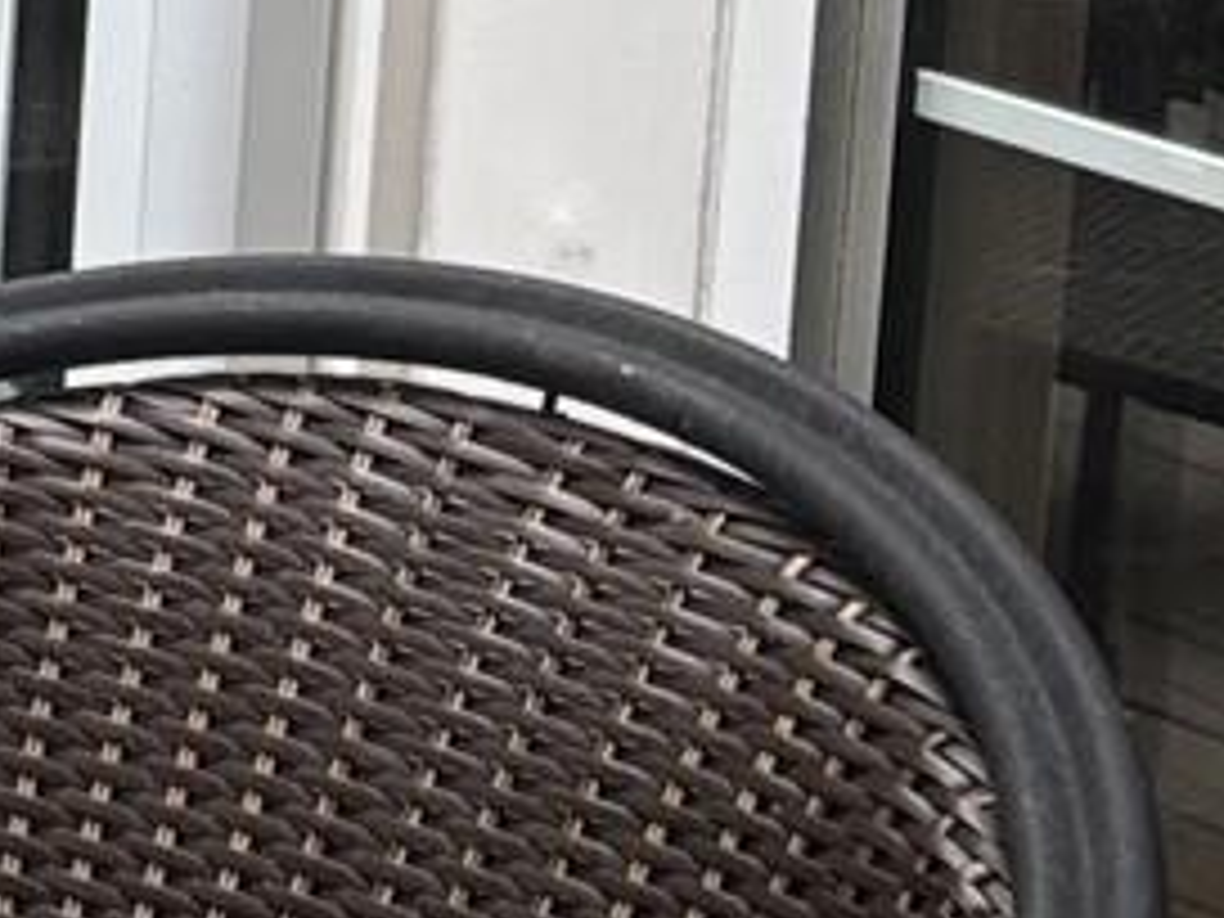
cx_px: -1899
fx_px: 6930
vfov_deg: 7.4
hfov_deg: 8.9
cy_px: -580
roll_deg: -2.1
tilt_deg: -7.3
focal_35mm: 196
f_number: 1.6
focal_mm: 5.96
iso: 40
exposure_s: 1/225
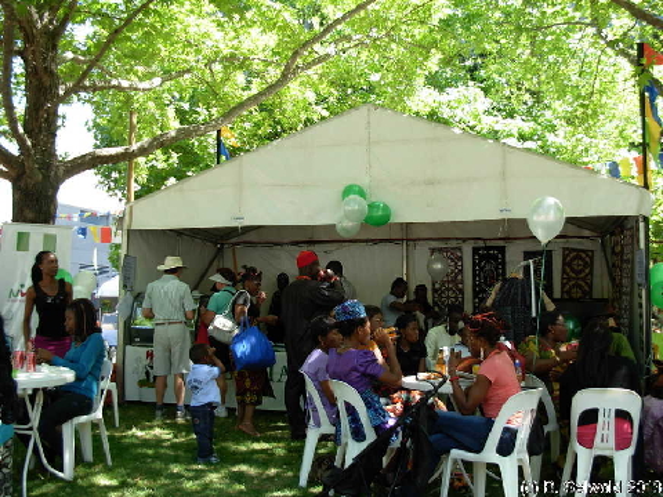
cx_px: 332
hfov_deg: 49.0
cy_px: 248
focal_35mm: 38
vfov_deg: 37.7
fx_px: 728
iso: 79
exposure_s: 1/90.5
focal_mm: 6.3
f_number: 2.9
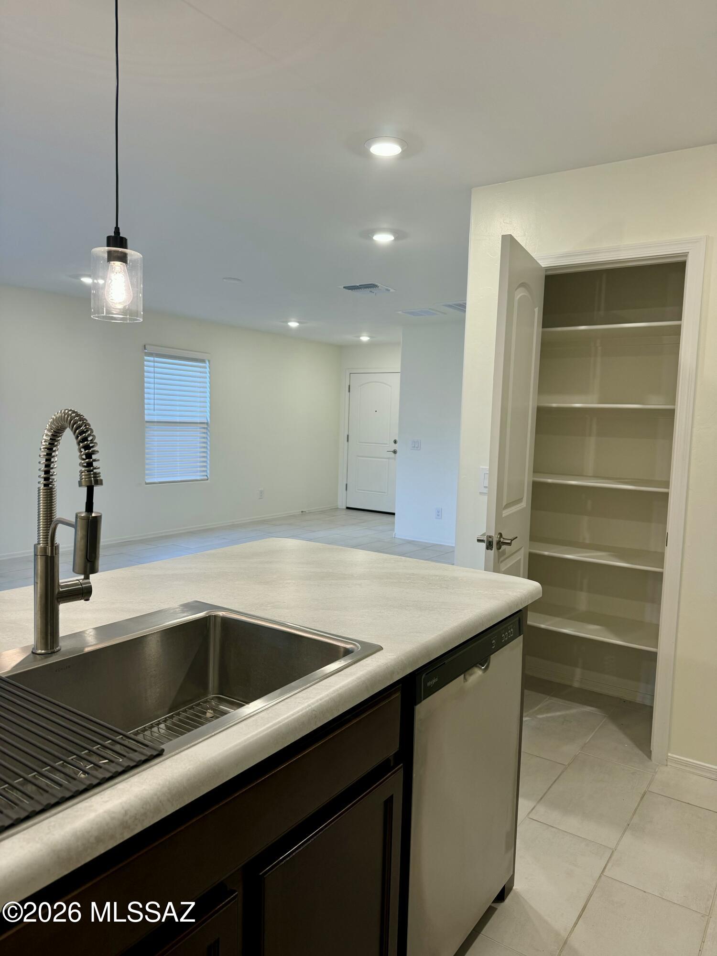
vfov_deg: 71.6
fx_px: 663
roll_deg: -1.5
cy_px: 478
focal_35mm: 24
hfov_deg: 56.8
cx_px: 358
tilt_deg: -5.1
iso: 100
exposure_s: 1/120
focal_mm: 6.76
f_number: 1.78
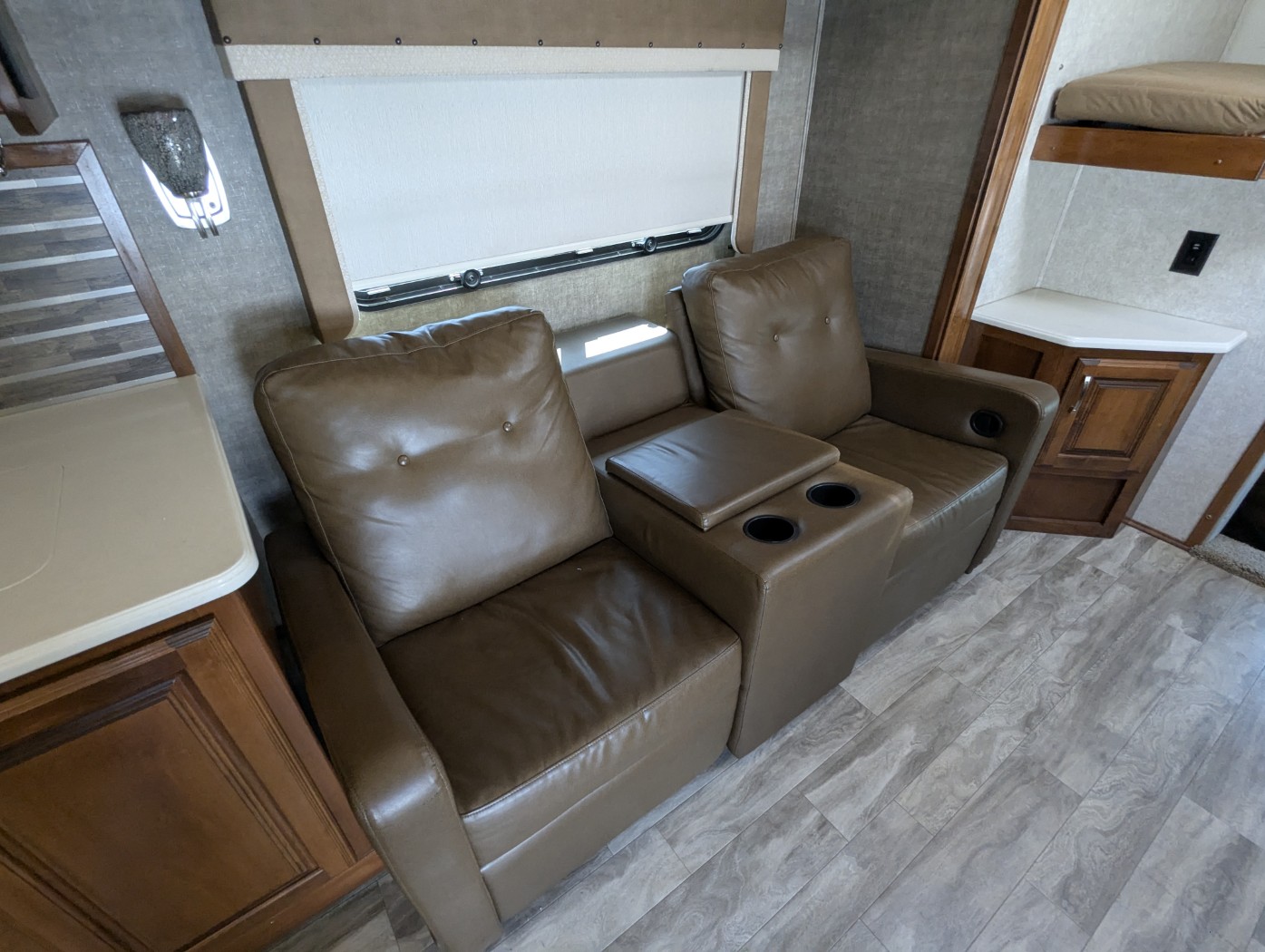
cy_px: 476
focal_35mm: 16
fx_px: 585
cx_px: 632
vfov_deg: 78.2
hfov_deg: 94.4
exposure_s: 1/146
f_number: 2.2
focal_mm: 2.35
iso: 255
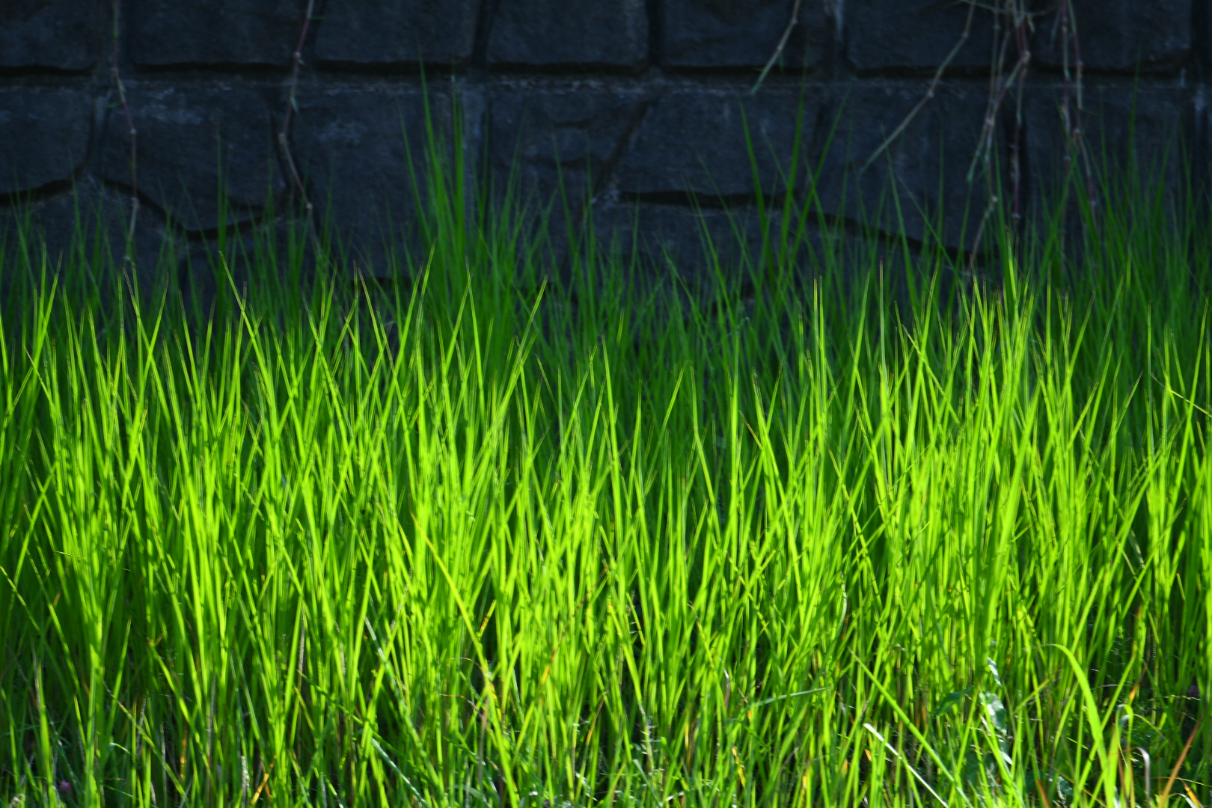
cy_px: 404
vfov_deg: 2.3
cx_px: 606
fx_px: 20198
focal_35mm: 600
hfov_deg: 3.4
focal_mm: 400
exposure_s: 1/160
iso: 100
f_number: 5.6
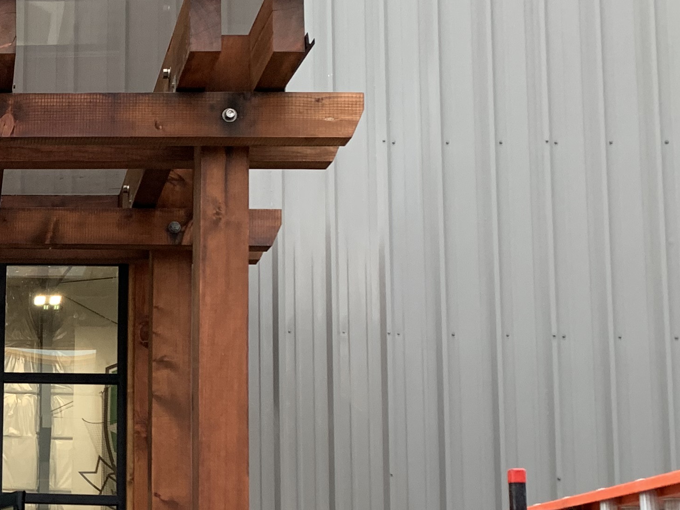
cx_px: -184
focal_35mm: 72
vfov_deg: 20.2
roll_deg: -2.4
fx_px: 1414
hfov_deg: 24.0
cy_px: 418
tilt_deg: +6.8
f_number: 1.8
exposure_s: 1/74
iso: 100
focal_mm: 4.25
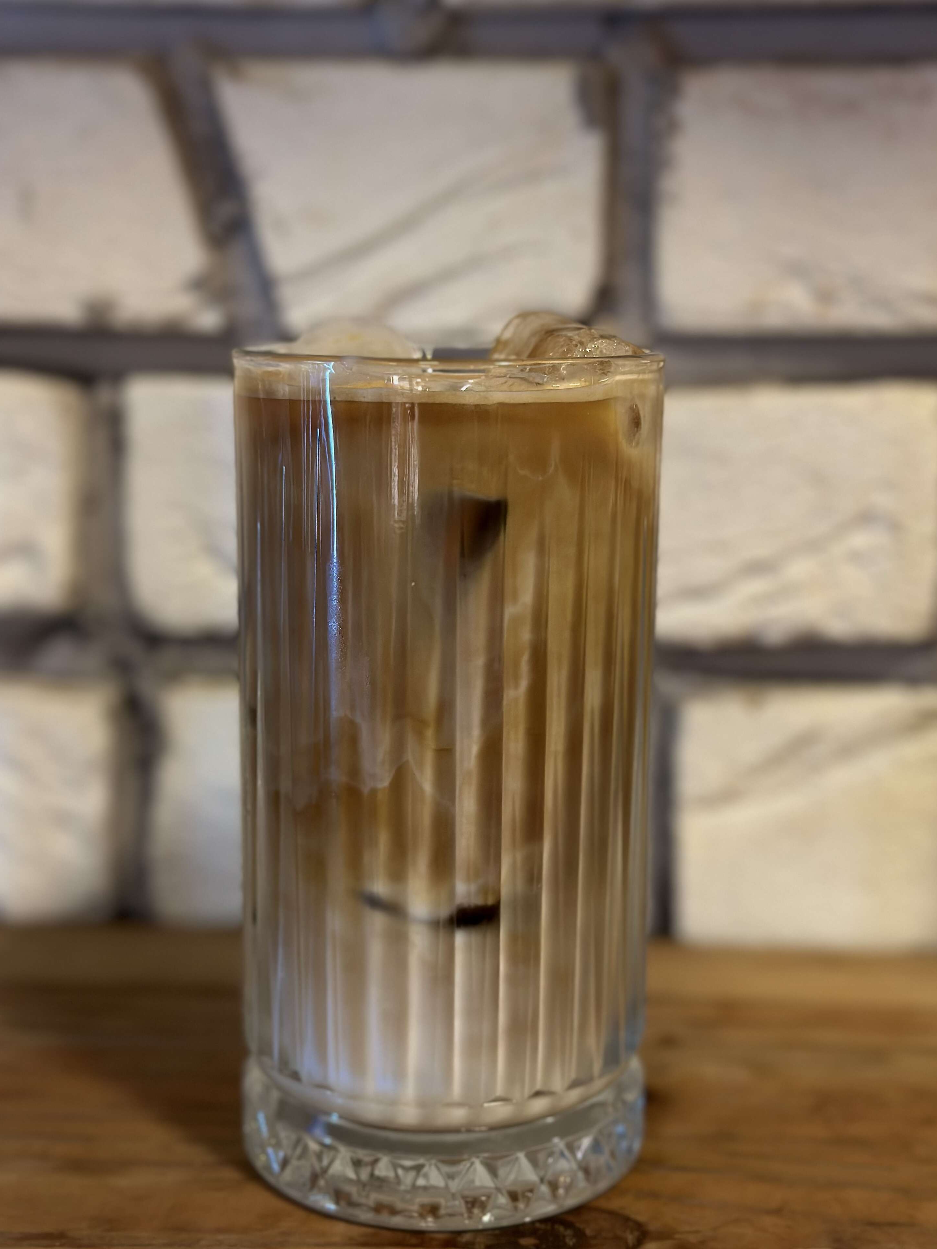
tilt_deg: -9.6
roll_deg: -0.1
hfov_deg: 29.1
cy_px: 630
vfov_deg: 38.2
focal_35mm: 50
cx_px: 482
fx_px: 1805
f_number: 1.78
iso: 320
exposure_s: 1/33
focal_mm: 6.86
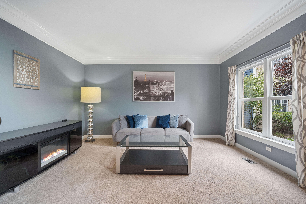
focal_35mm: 14
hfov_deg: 104.3
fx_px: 119
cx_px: 153
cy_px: 102
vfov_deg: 81.2
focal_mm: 14
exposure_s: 1/25
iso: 640
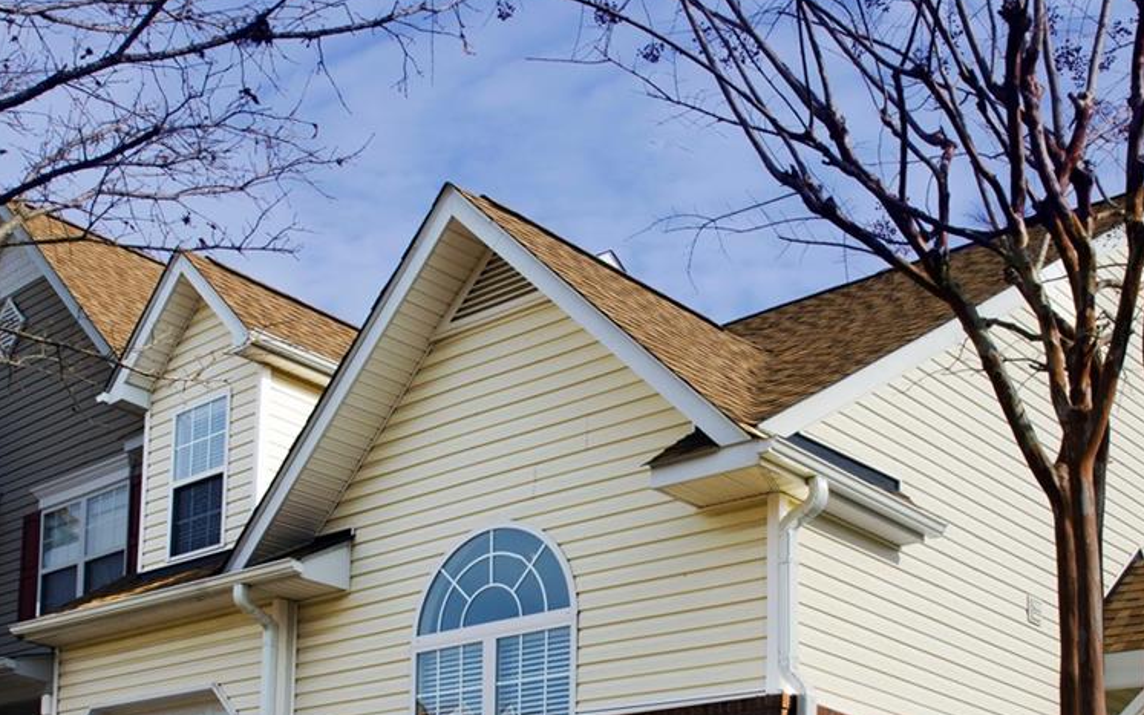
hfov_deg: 43.1
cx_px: 731
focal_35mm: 46
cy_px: 495
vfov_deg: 27.8
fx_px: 1434
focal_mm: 22
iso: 100
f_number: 11
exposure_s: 1/160
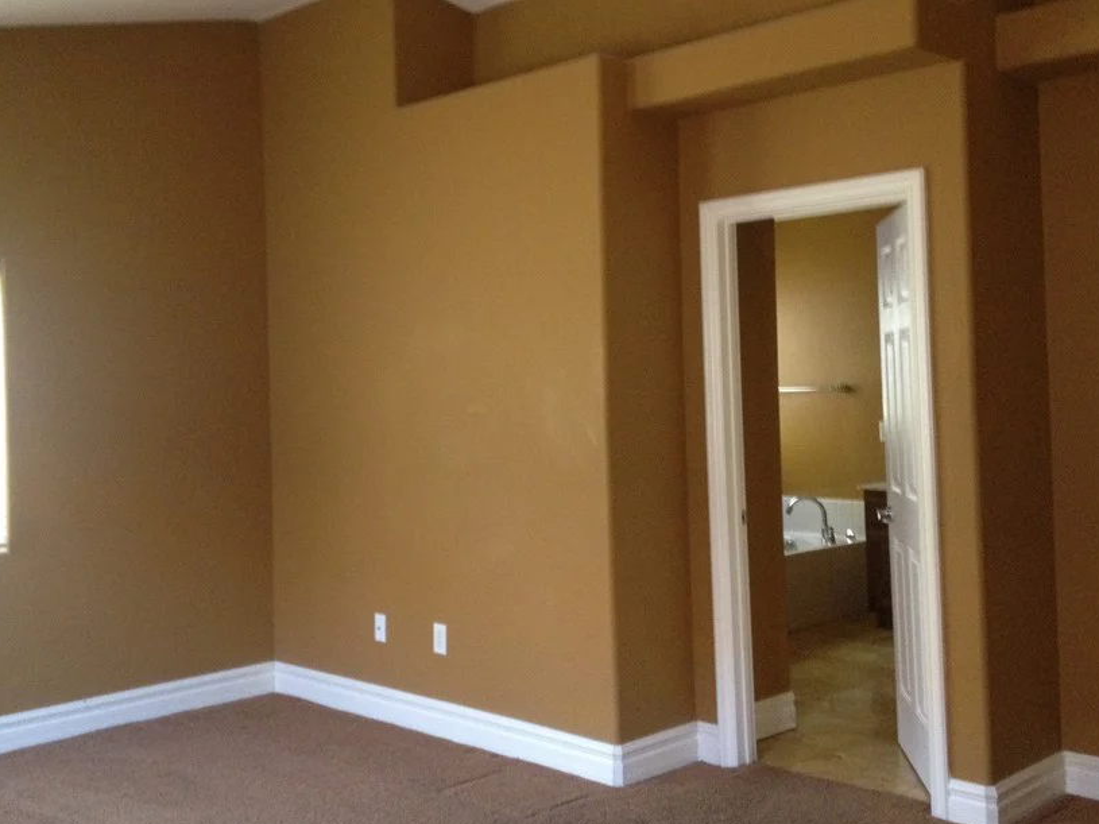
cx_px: 492
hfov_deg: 42.9
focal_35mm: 44
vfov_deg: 32.8
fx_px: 1397
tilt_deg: +0.8
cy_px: 345
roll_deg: +1.0
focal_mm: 4.28
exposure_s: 1/20
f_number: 2.4
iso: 320
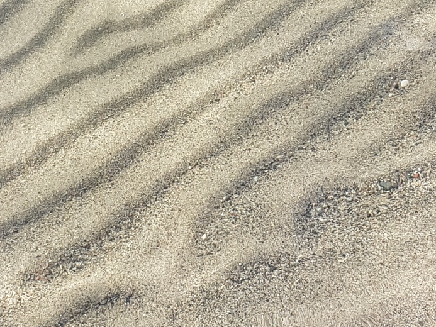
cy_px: 317
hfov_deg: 35.5
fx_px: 680
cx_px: 216
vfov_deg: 25.8
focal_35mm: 54
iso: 40
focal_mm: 4.2
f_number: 1.7
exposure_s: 1/962
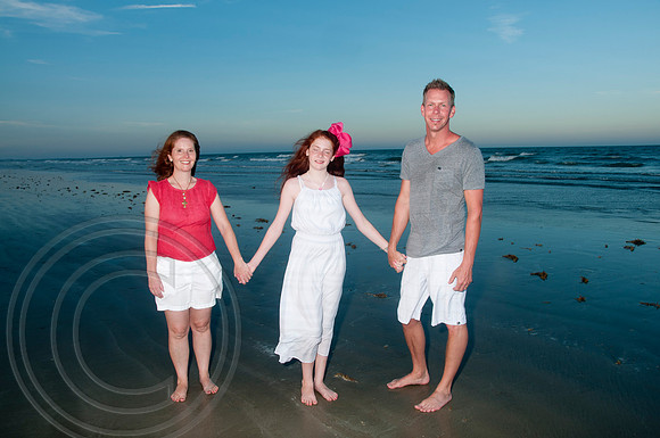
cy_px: 219
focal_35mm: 30
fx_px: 549
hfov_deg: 62.0
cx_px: 330
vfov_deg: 43.5
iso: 100
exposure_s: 1/125
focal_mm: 20
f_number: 8
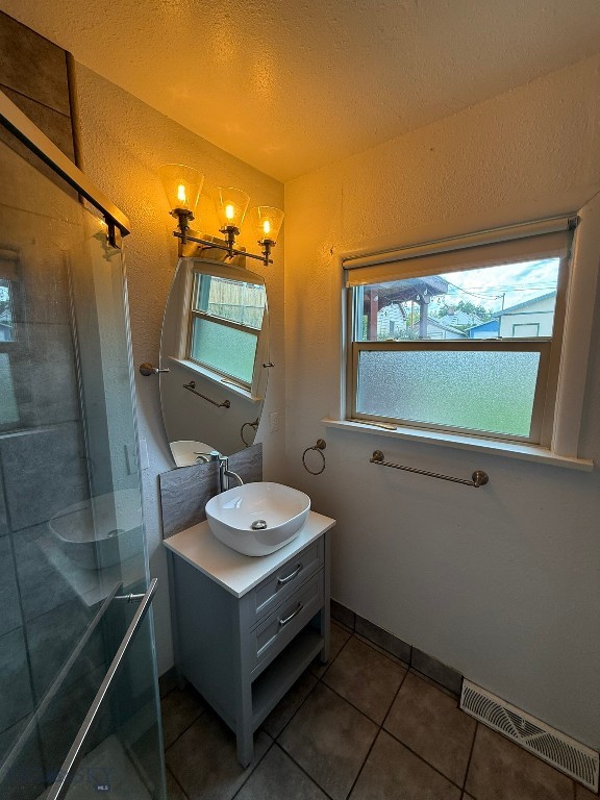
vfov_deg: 102.1
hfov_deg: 85.7
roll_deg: +0.4
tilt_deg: -8.1
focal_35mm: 14
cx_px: 300
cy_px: 400
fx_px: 324
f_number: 2.2
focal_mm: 2.22
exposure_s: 1/120
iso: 80
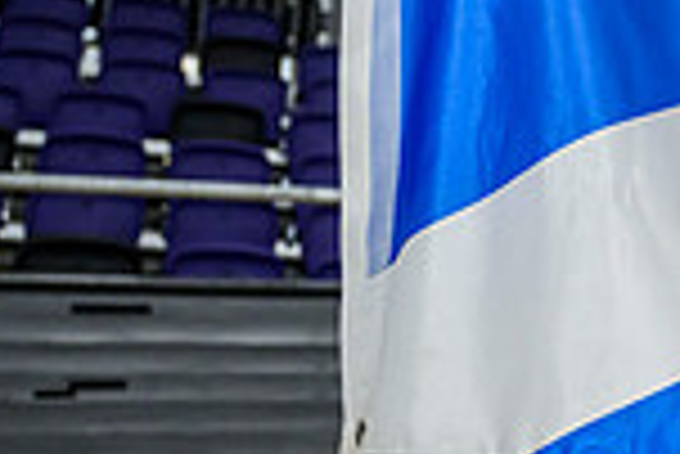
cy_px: -7
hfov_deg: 14.5
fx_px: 2288
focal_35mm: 121
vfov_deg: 11.2
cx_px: 1279
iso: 4000
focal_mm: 31.5
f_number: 3.5
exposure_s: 1/400
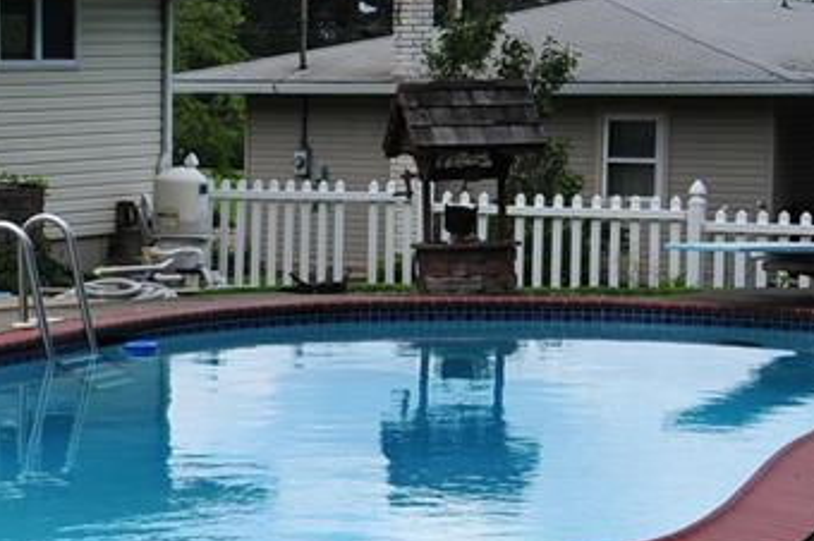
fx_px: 2891
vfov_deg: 10.7
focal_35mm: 128
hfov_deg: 15.6
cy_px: 312
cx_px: -90
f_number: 9
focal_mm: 40
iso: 200
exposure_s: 1/320
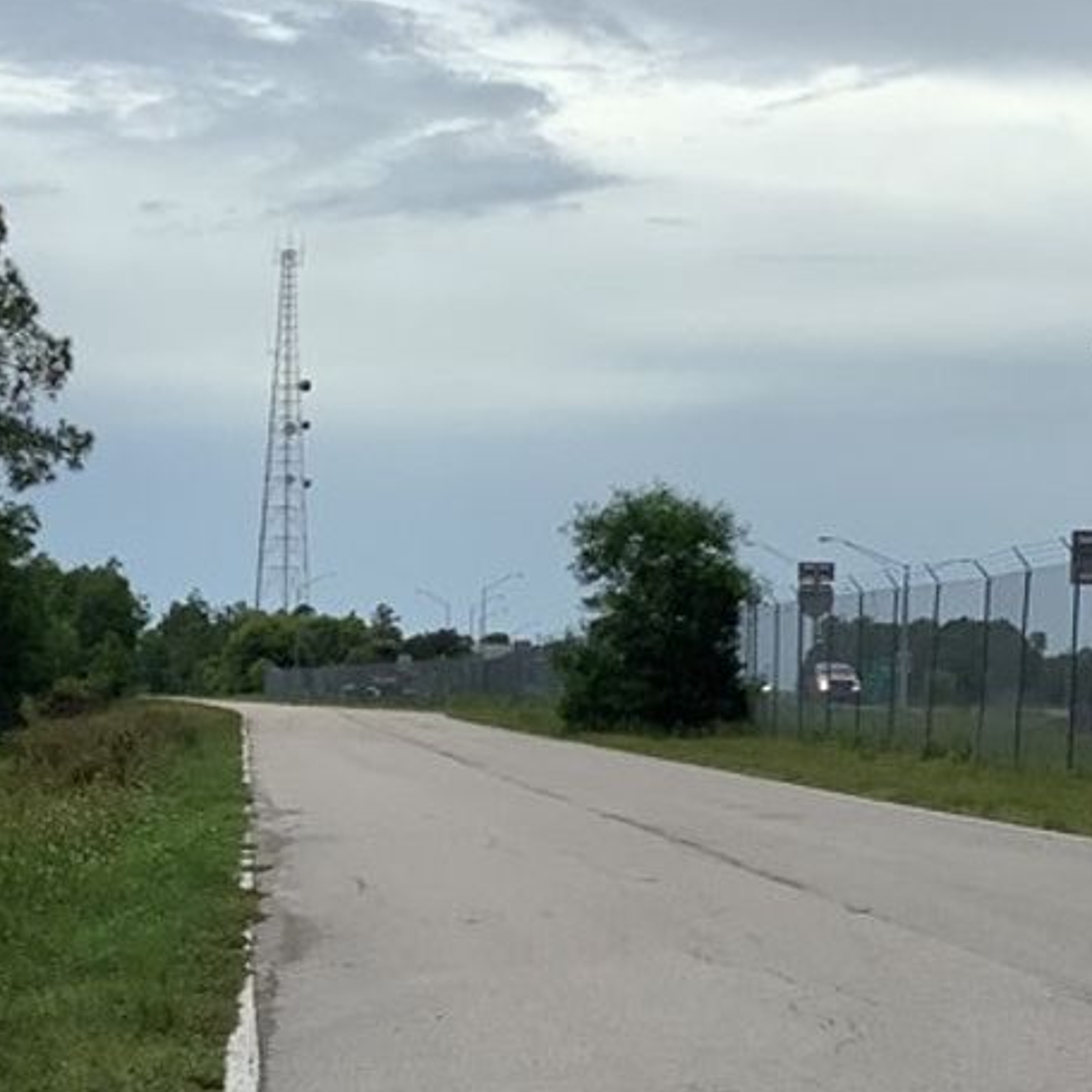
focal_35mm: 82
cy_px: 928
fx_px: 2927
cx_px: 376
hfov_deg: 21.1
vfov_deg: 20.8
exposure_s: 1/1664
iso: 25
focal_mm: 3.3
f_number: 2.4
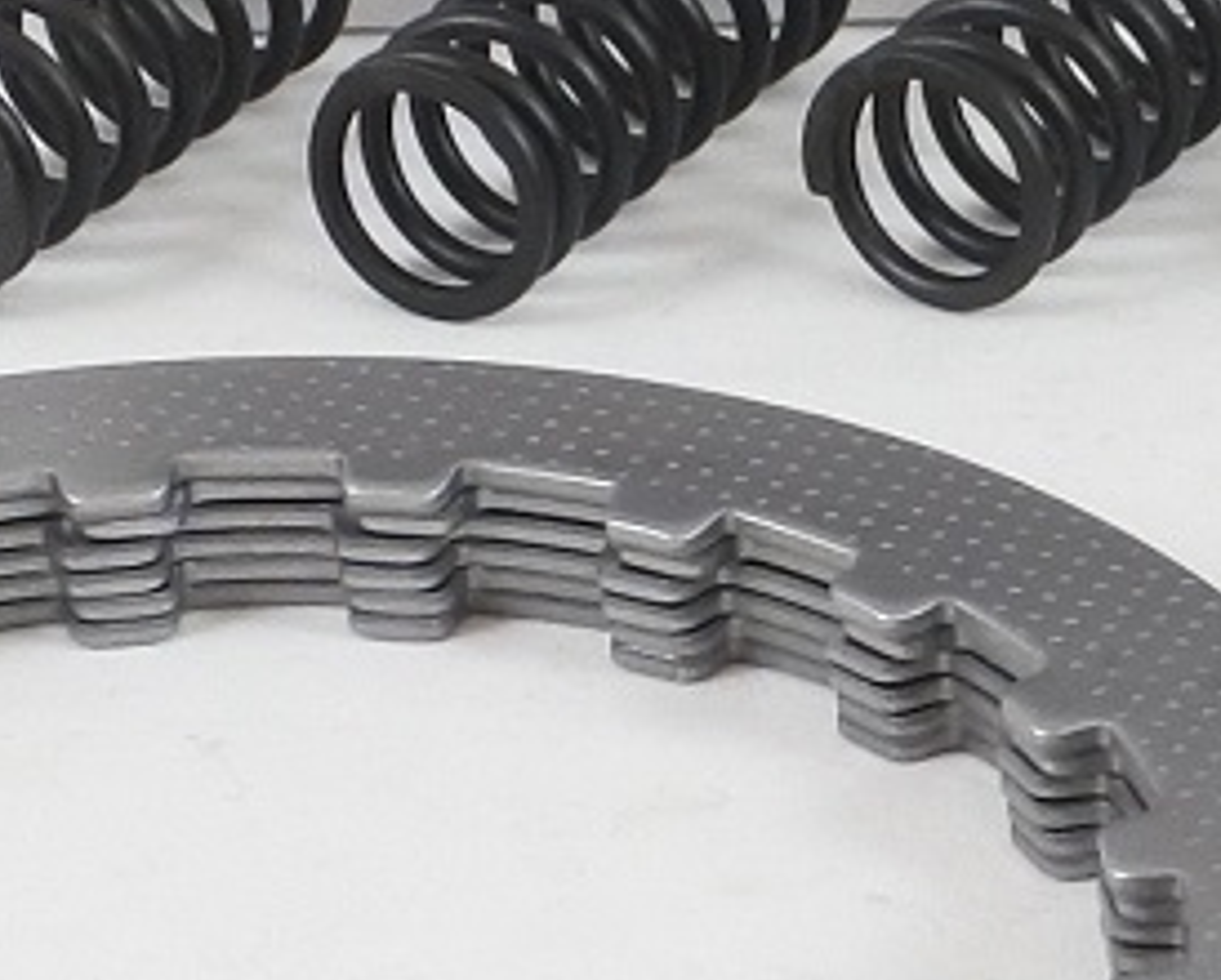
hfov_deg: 10.5
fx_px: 6550
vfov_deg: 8.4
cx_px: 1486
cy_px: -332
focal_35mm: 181
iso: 450
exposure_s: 1/125
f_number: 3.8
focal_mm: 11
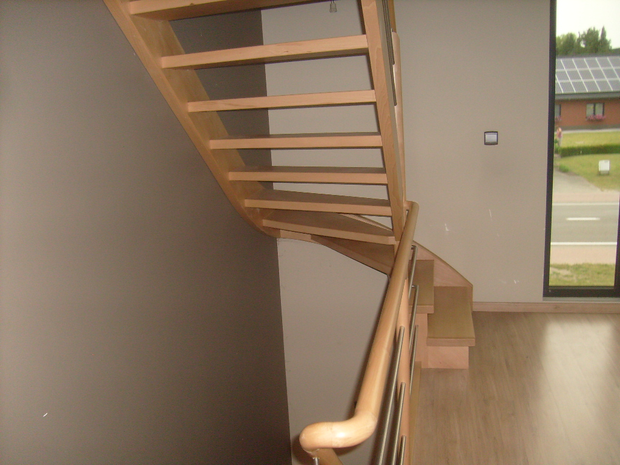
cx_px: 310
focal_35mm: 35
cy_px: 232
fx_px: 627
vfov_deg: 40.7
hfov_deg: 52.6
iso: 100
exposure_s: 1/45
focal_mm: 5.8
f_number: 2.8
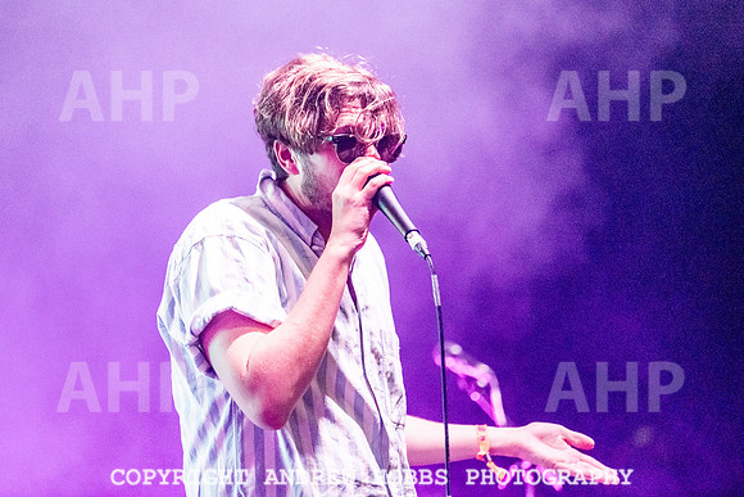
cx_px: 344
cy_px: 230
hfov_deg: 11.2
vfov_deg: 7.5
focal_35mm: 183
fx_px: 3779
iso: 5000
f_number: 2.8
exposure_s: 1/400
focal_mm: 170
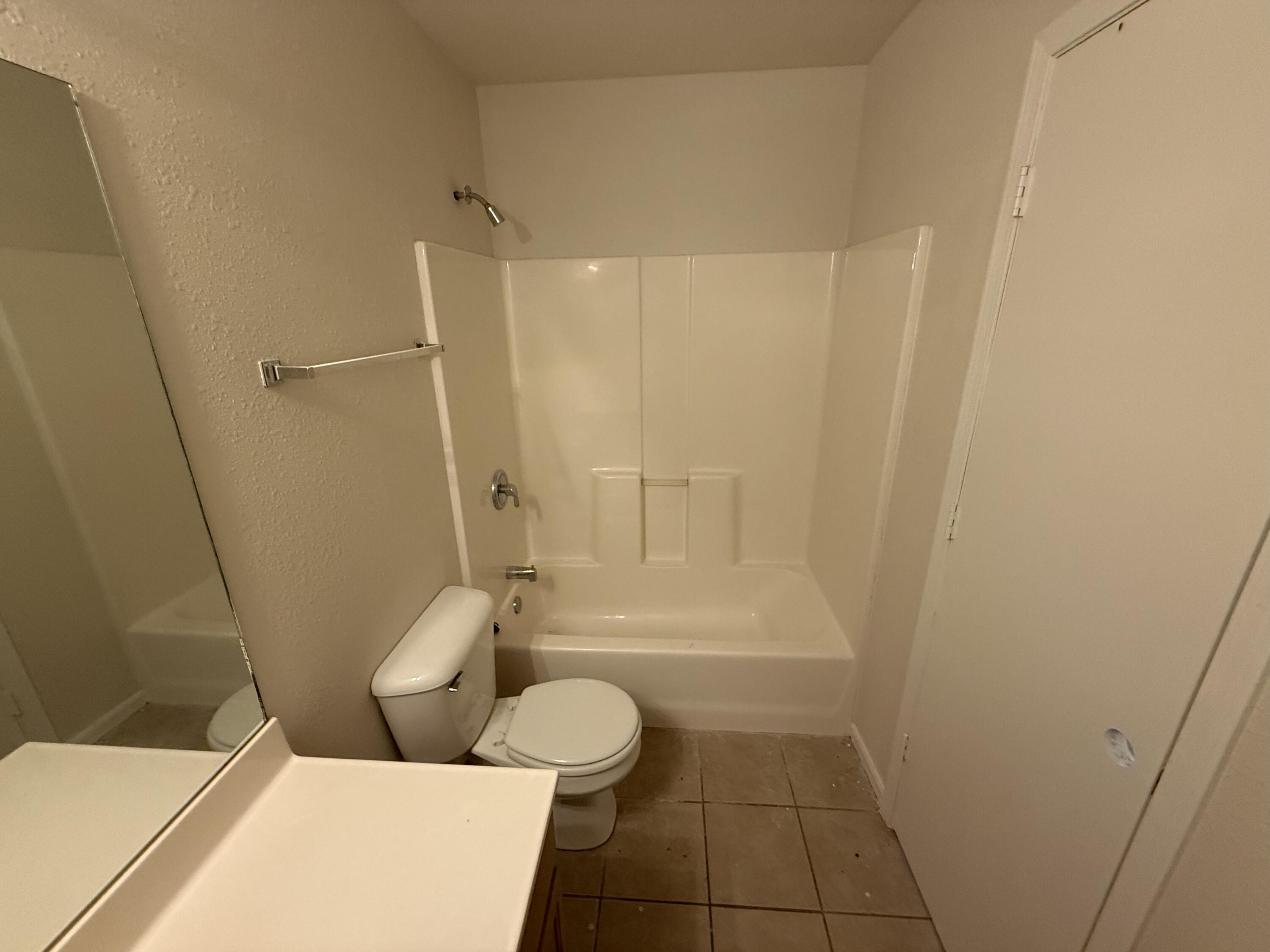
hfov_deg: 102.1
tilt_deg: -17.8
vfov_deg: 85.7
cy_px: 476
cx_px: 635
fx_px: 514
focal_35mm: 14
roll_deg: +0.1
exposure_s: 1/60
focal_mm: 2.22
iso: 250
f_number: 2.2
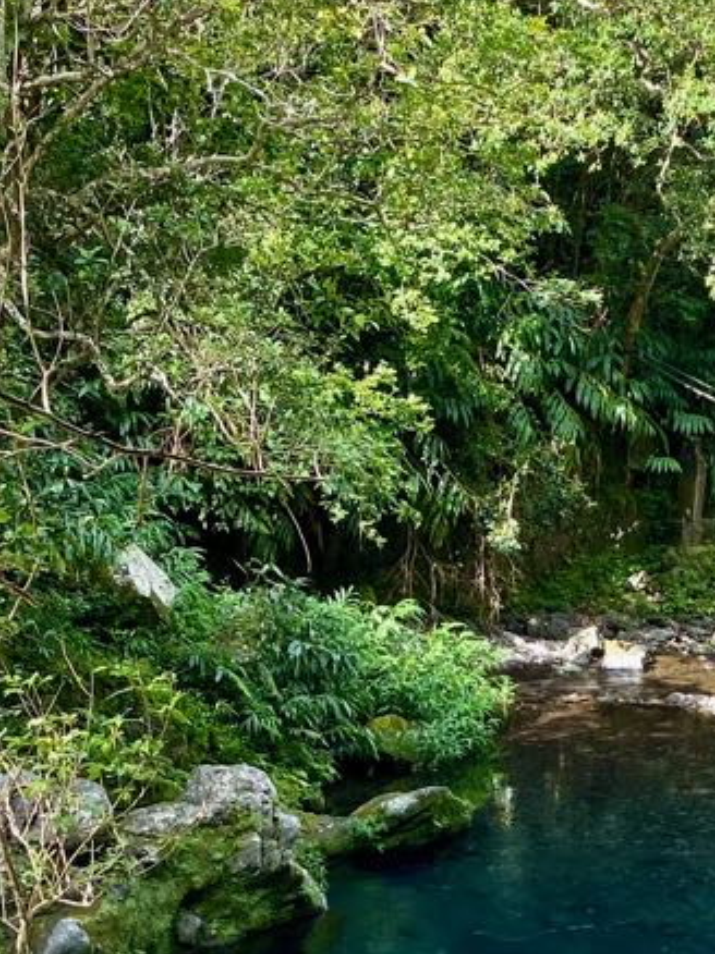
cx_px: 661
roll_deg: -1.3
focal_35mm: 76
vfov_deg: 23.8
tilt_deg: -21.8
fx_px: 2095
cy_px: 1093
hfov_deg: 19.0
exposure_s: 1/446
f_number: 1.8
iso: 32
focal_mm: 4.25
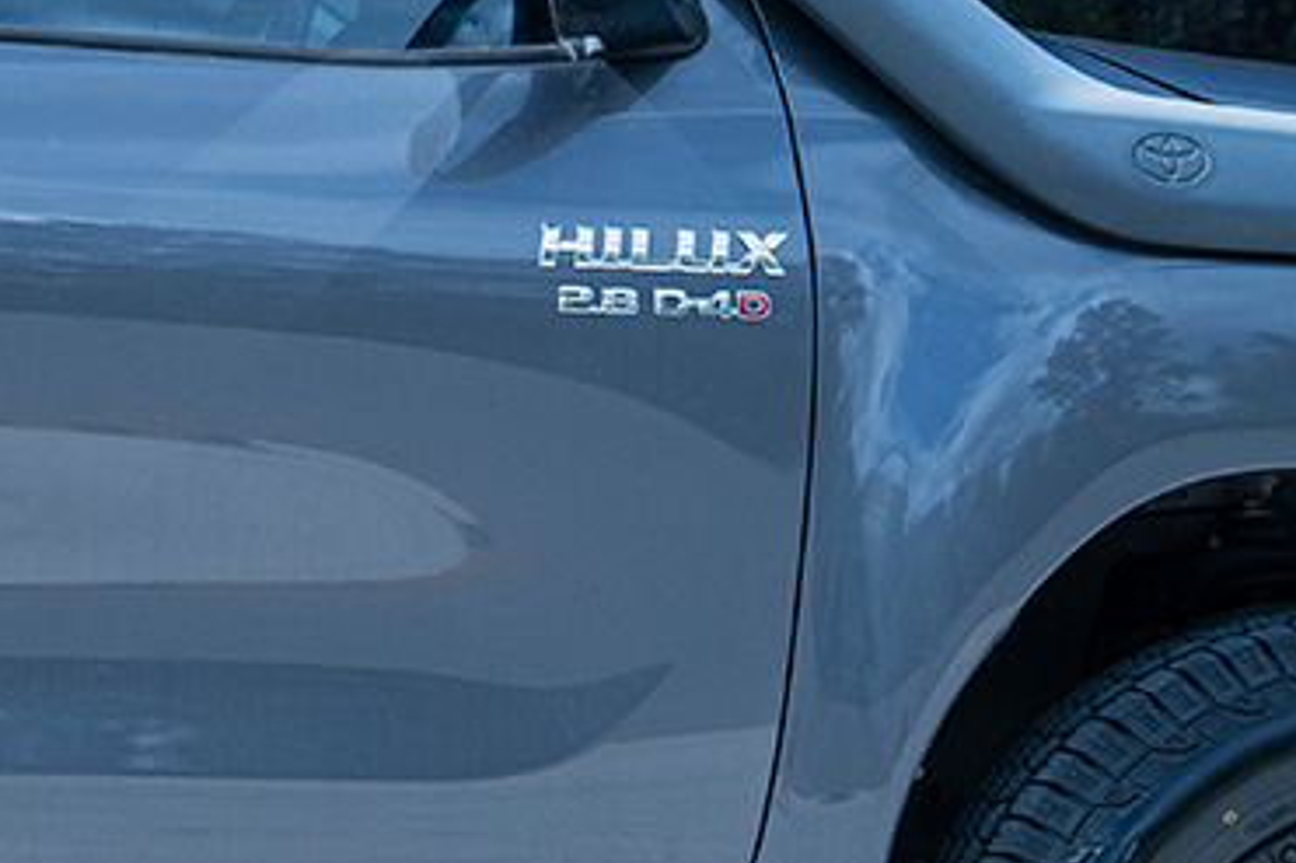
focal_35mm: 136
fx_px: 4894
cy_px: 21
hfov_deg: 14.1
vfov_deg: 10.0
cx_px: -671
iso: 100
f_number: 4.5
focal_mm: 28
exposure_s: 1/200
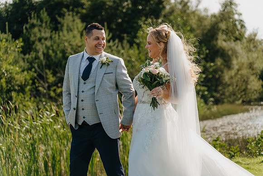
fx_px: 548
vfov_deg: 18.2
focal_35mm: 75
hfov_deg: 27.0
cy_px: 88
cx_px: 132
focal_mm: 75
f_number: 2.8
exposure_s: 1/1000
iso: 80
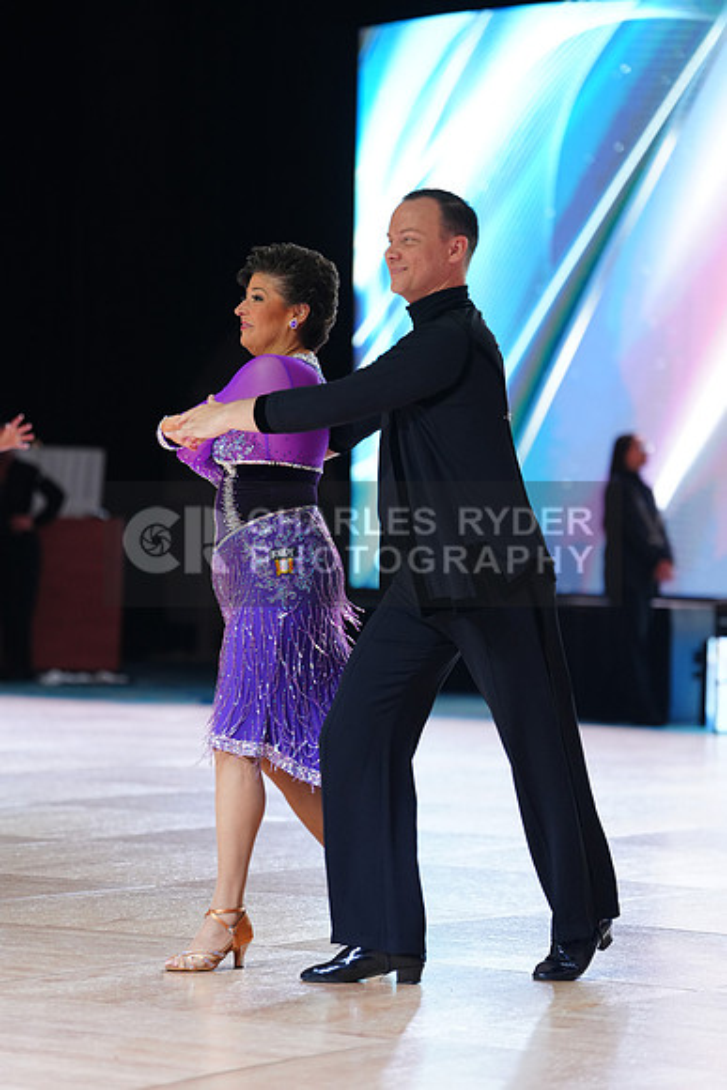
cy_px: 545
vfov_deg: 16.8
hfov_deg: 11.2
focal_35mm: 122
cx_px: 364
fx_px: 3693
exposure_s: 1/400
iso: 1000
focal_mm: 122
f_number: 2.8
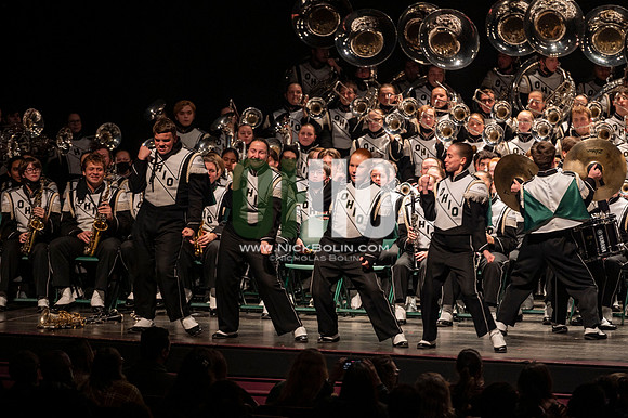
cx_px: 314
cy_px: 209
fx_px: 3487
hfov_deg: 10.3
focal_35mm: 200
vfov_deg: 6.9
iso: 1250
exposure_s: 1/500
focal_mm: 200
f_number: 3.5
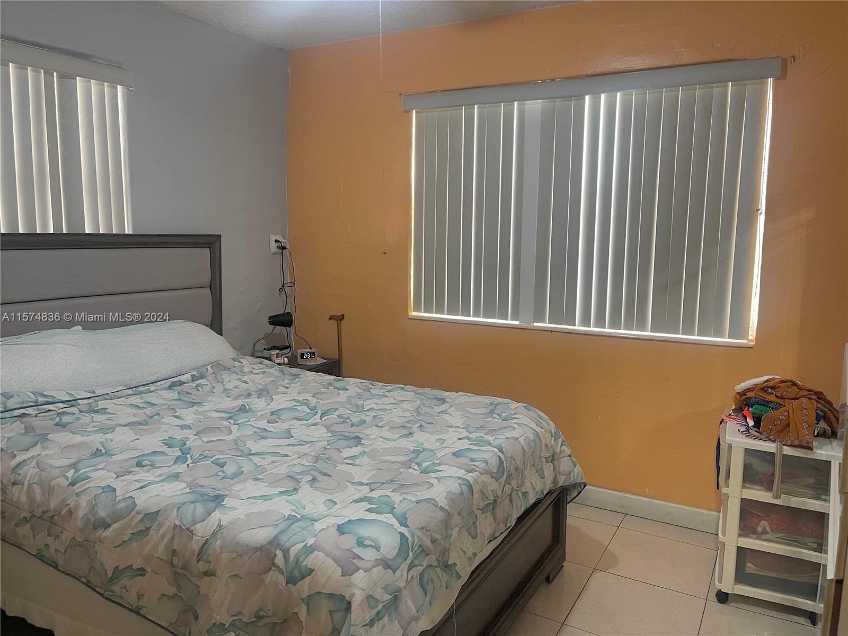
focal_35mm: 25
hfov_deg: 69.4
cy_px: 318
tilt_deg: -8.1
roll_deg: -0.1
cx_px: 424
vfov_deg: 54.9
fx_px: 612
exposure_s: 1/60
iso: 320
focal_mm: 5.1
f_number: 1.6
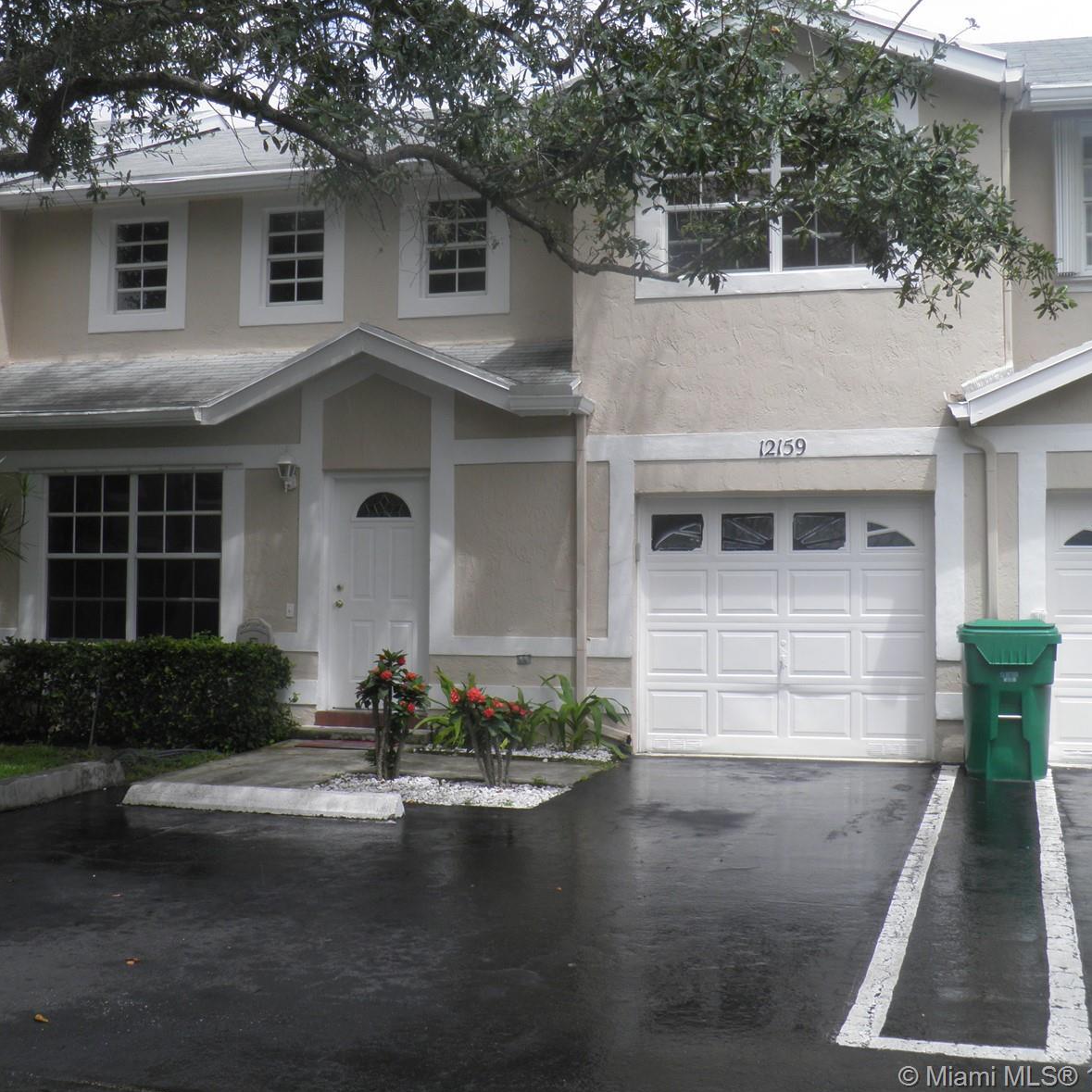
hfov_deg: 39.9
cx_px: 458
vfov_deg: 40.0
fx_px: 1499
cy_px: 540
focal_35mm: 42
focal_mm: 6.3
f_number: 5.5
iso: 50
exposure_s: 1/250
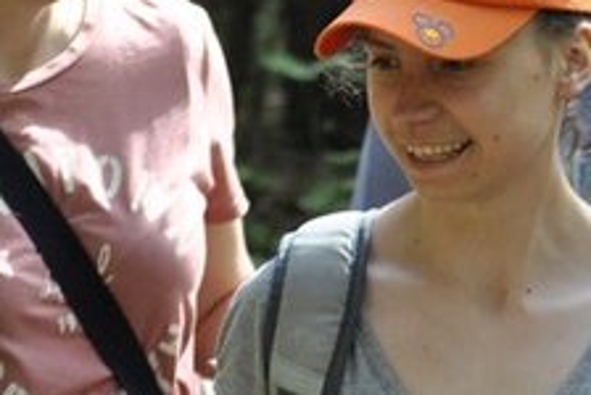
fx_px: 3936
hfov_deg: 8.5
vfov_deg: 5.8
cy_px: 308
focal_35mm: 239
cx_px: 562
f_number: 4
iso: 800
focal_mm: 55
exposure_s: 1/400
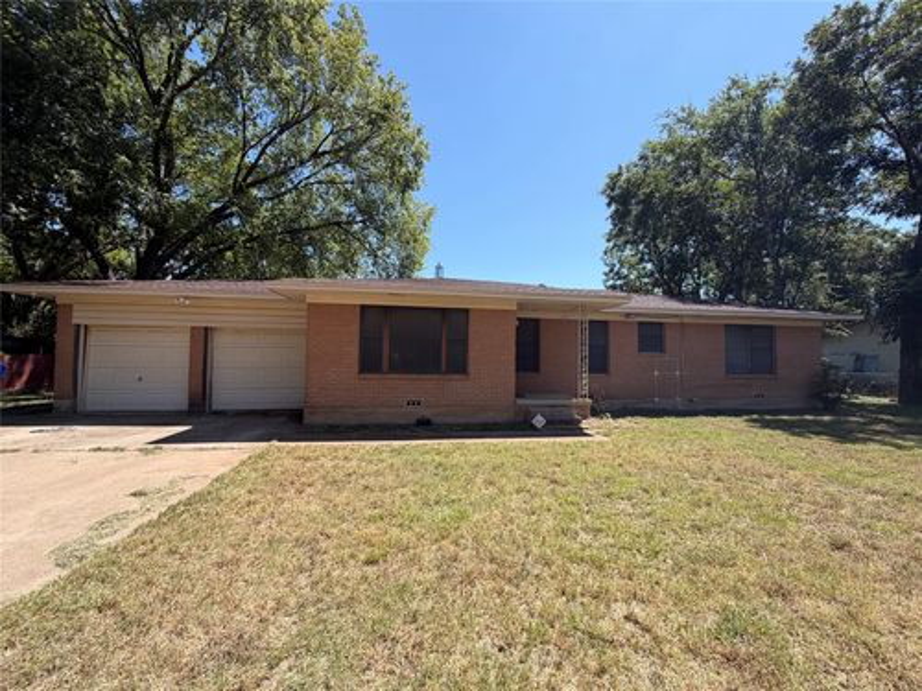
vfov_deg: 85.7
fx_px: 373
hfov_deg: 102.1
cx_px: 461
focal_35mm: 14
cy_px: 346
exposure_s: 1/770
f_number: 2.2
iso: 32
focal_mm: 2.22
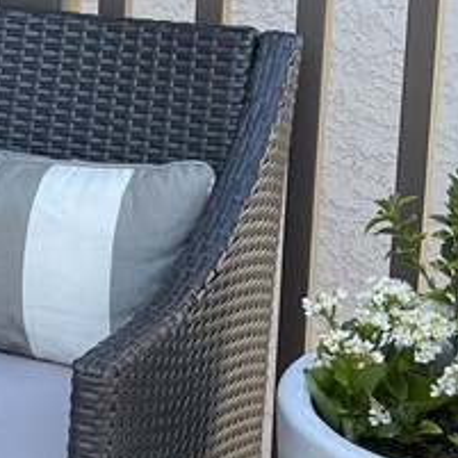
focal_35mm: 117
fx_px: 1751
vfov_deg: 14.7
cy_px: 14
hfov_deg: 13.7
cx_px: -303
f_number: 1.6
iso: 32
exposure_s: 1/474
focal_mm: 5.1
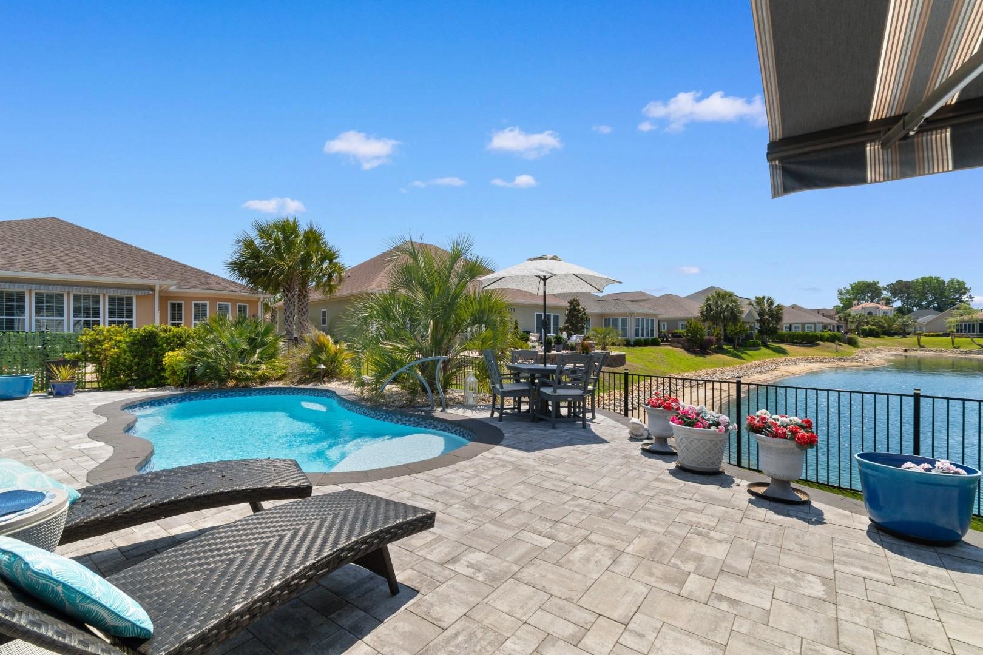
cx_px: 492
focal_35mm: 15
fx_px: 410
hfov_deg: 100.4
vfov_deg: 77.3
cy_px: 328
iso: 100
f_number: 7.1
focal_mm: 10
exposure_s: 1/200
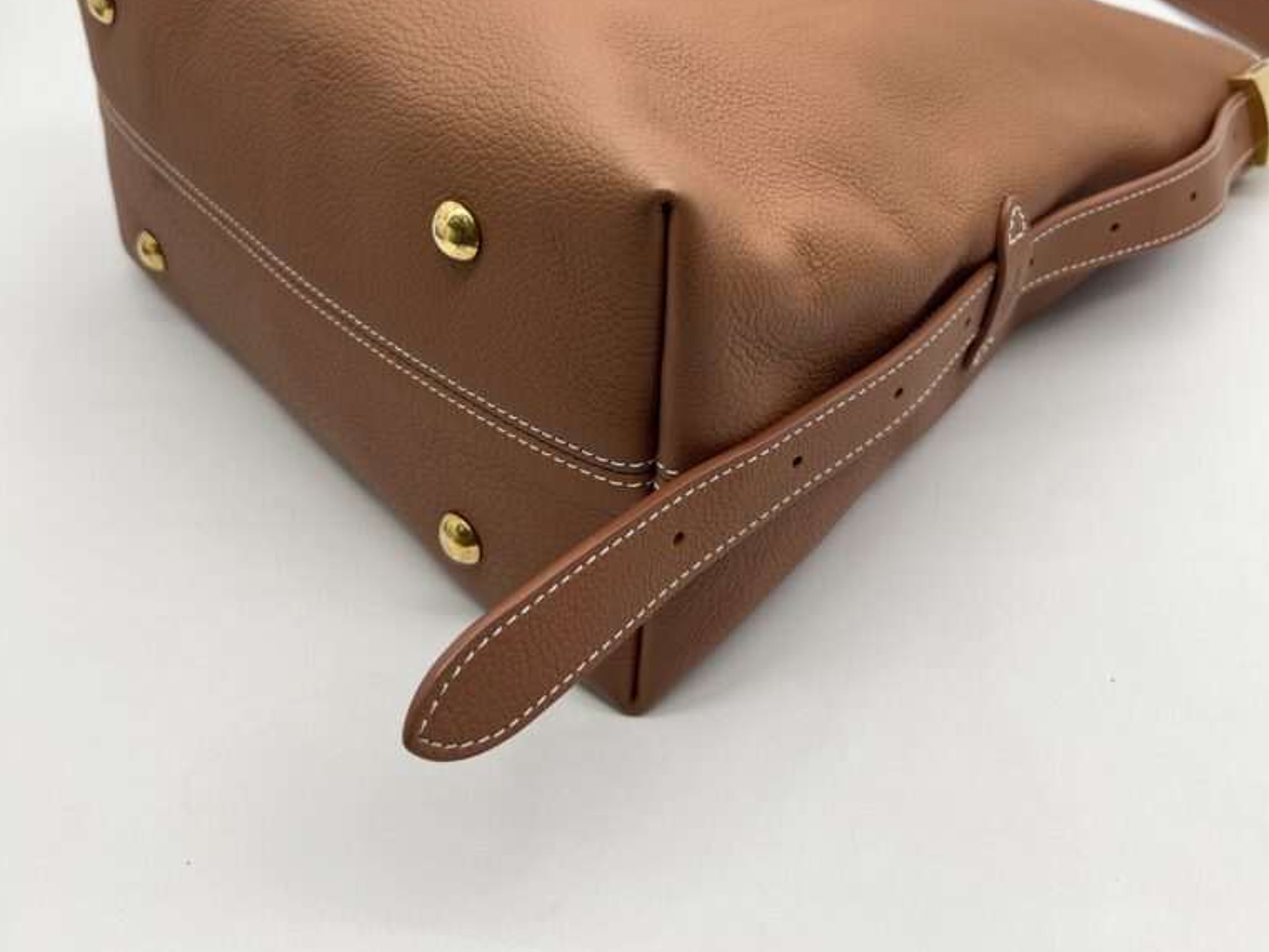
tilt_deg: -31.1
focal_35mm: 35
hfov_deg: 52.6
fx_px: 1283
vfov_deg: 38.8
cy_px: 162
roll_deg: +5.4
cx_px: 635
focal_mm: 5.7
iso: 32
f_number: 1.5
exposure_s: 1/102
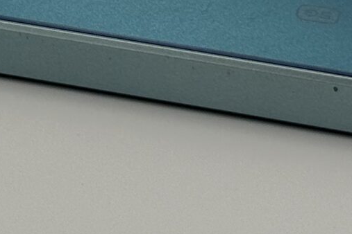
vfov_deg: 5.4
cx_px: -31
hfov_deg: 8.1
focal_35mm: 252
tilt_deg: -24.9
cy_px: -178
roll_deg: -0.5
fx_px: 2464
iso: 64
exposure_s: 1/1285
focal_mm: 6.76
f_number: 1.78
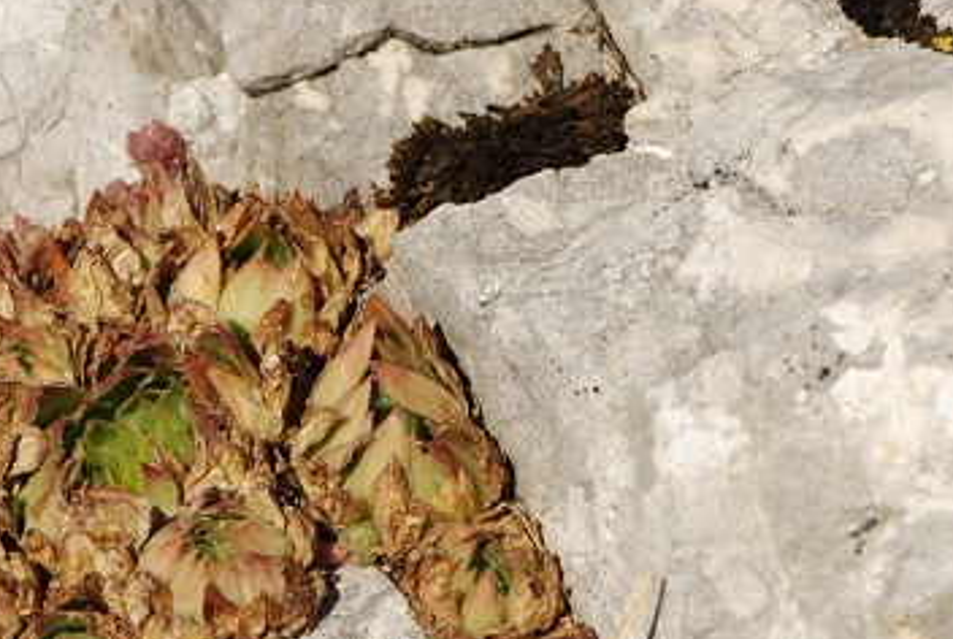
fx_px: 7693
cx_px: 606
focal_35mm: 290
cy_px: 192
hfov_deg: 7.1
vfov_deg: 4.8
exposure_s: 1/160
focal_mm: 85
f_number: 13
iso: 100
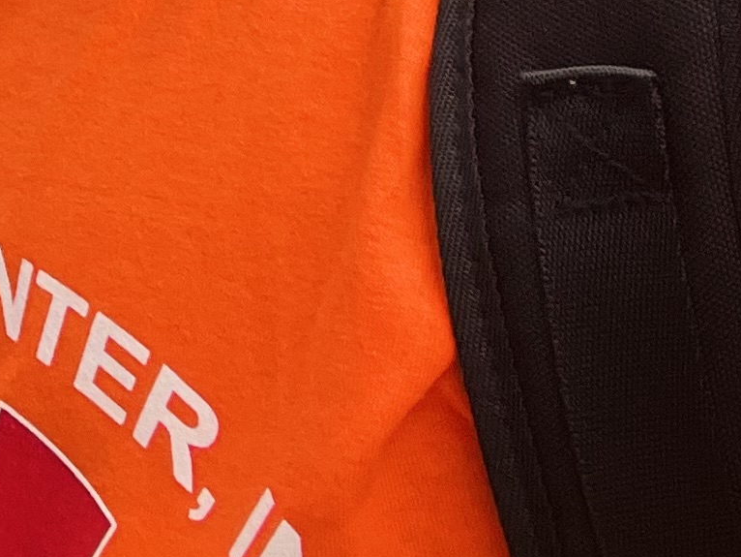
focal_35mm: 121
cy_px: -758
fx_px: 2591
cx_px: -666
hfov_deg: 14.1
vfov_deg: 10.6
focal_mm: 2.71
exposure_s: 1/121
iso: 64
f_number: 2.2
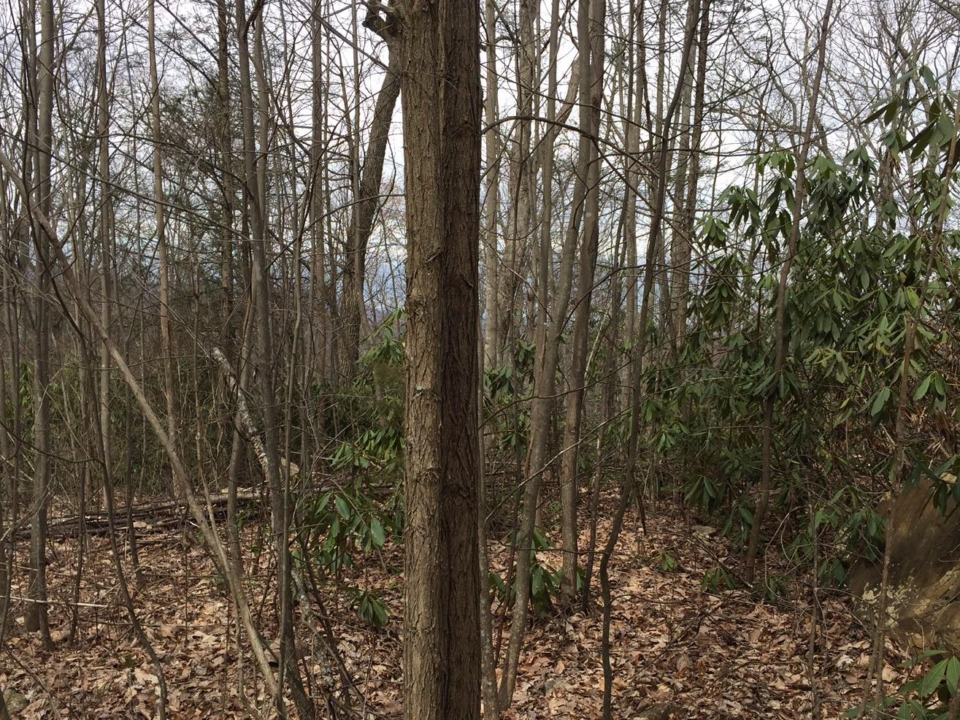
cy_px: 441
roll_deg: -2.8
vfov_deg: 39.4
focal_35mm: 36
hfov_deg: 51.3
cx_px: 509
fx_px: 998
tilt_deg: -7.5
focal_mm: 4.15
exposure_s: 1/964
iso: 32
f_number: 2.2
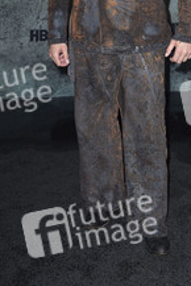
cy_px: 29
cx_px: 128
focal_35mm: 81
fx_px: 644
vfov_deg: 24.3
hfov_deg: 16.8
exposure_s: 1/250
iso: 640
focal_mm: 44
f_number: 6.3
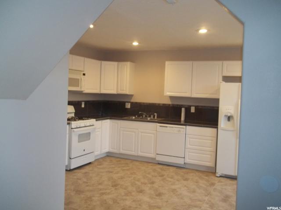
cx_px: 140
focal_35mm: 32
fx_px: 260
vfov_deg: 44.2
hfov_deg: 56.8
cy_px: 105
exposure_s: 1/30
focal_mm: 5.7
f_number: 2.9
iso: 160
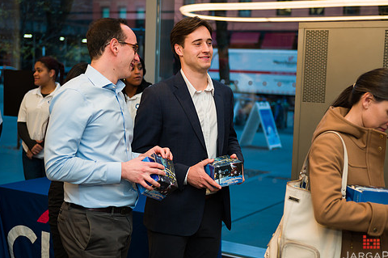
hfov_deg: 34.5
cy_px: 121
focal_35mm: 58
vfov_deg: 23.3
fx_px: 624
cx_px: 186
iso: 400
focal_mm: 48
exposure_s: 1/200
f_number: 3.2
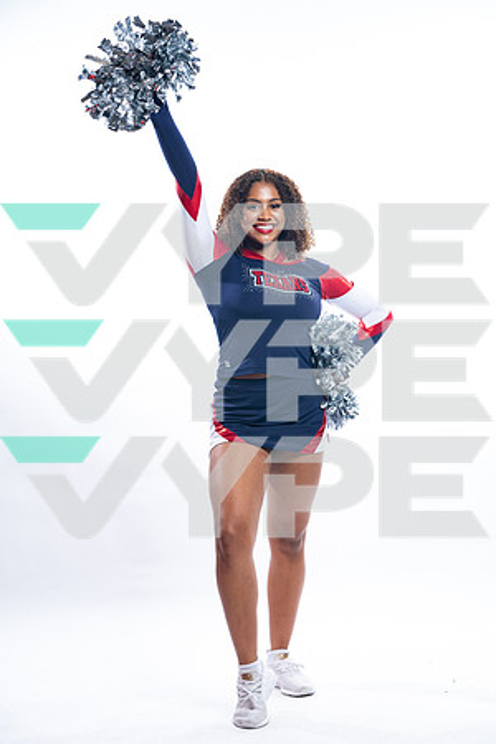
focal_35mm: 85
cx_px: 248
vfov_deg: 23.9
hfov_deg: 16.1
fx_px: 1757
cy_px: 372
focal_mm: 85
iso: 200
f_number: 5.6
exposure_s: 1/250
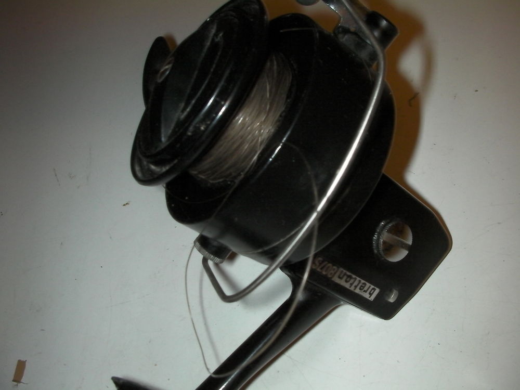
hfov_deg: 49.0
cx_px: 260
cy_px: 195
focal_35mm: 38
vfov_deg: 37.7
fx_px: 571
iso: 200
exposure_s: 1/30
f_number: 5.6
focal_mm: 6.3
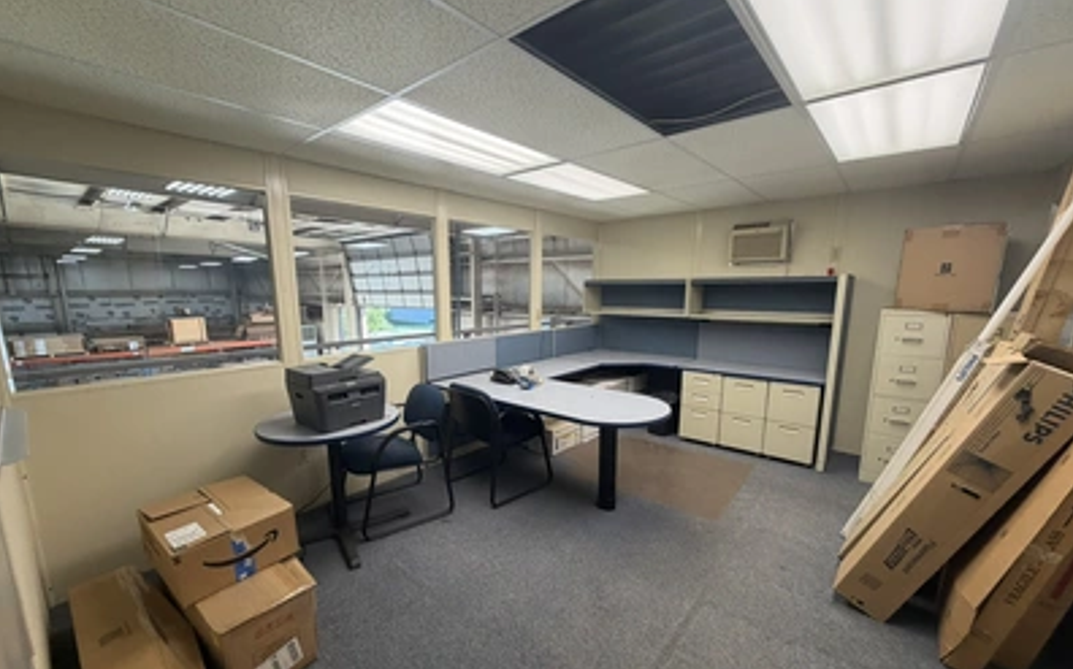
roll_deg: +2.1
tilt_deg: -8.4
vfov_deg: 74.6
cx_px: 534
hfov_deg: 101.5
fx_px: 438
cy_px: 363
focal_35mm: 15
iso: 160
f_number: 2.2
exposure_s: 1/120
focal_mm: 2.22
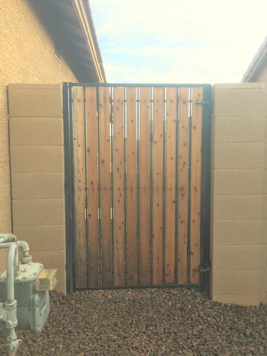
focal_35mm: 29
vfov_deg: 61.7
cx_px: 134
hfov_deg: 48.2
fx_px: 298
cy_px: 178
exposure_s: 1/120
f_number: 2.2
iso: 25
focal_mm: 4.15
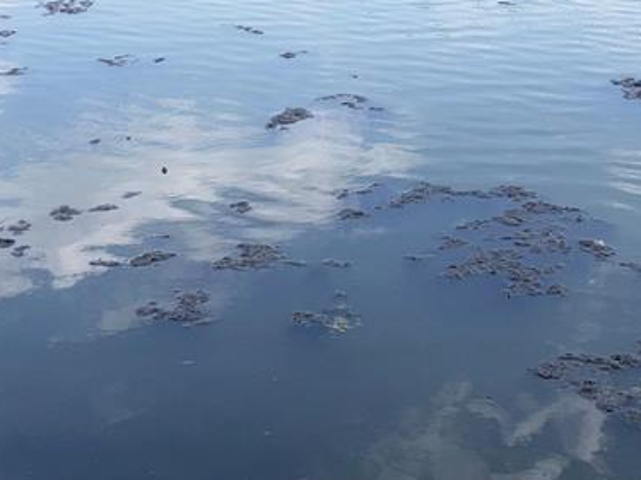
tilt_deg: -6.9
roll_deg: +1.6
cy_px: -97
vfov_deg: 19.5
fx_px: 1314
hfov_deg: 27.4
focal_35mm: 71
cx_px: 347
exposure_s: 1/2865
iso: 40
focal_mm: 5.96
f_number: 1.6
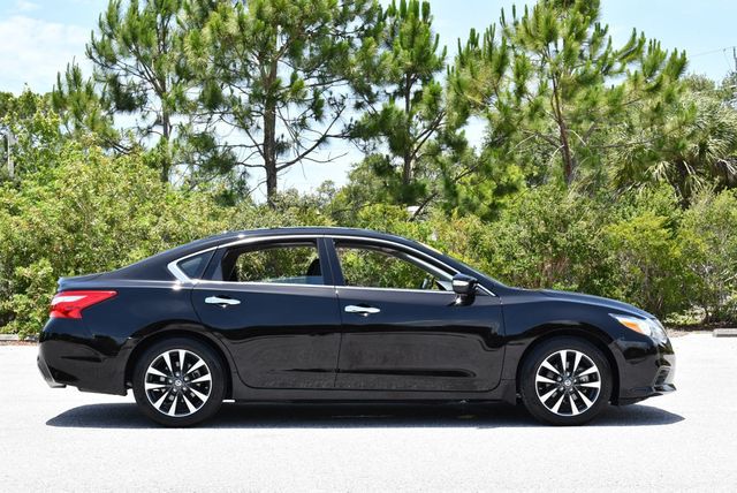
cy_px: 246
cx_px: 368
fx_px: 1147
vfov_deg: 24.2
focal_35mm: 56
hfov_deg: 35.6
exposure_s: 1/250
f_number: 7.1
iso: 200
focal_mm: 28
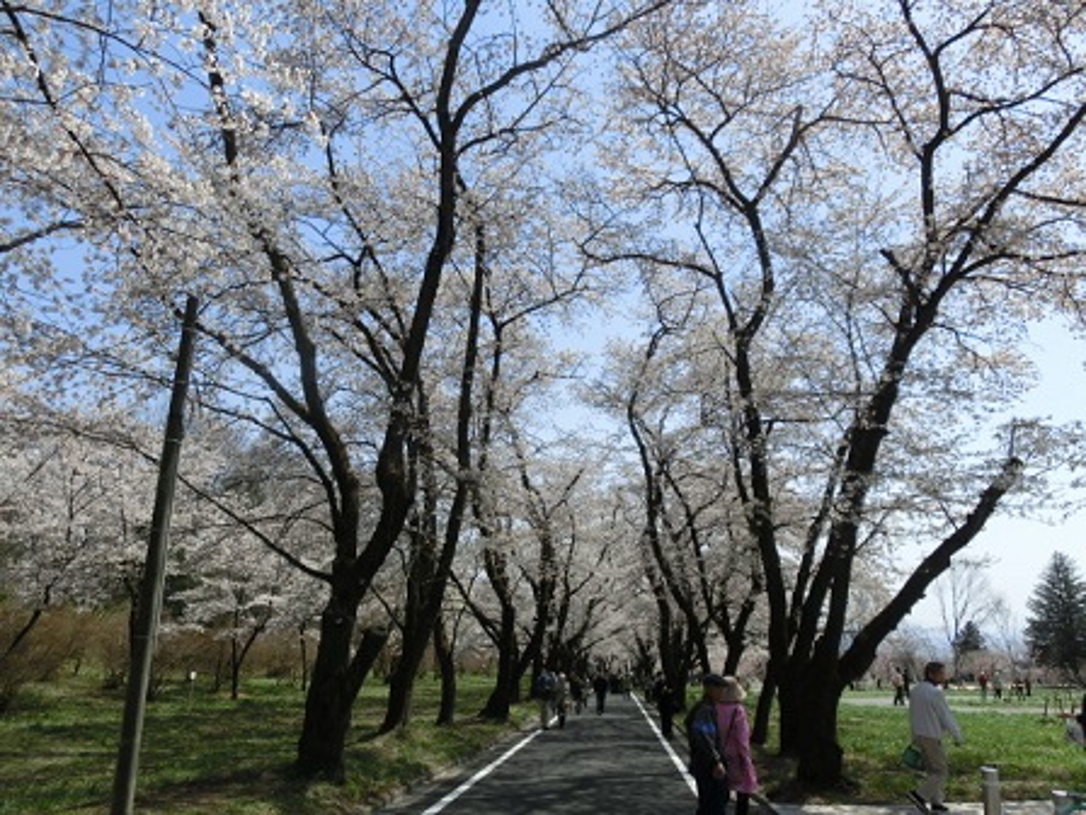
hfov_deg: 69.4
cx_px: 543
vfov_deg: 54.9
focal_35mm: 25
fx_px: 784
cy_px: 408
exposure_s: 1/200
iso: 80
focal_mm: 4.4
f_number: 8
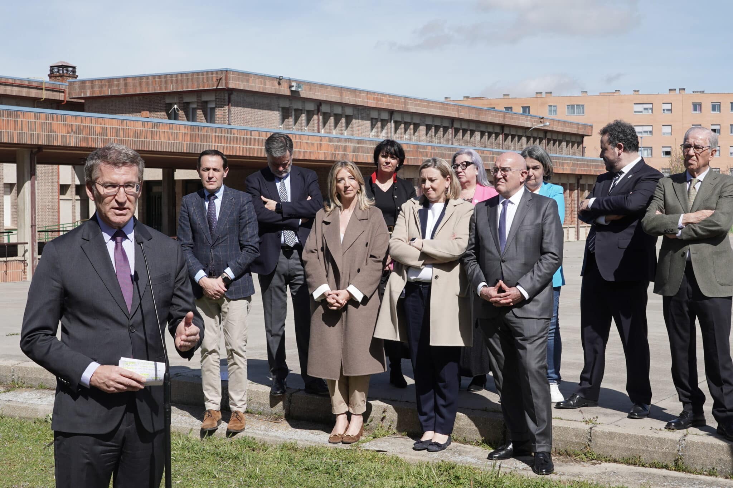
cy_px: 244
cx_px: 366
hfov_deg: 36.2
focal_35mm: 55
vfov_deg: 24.6
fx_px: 1120
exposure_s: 1/160
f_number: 10
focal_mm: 37
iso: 100
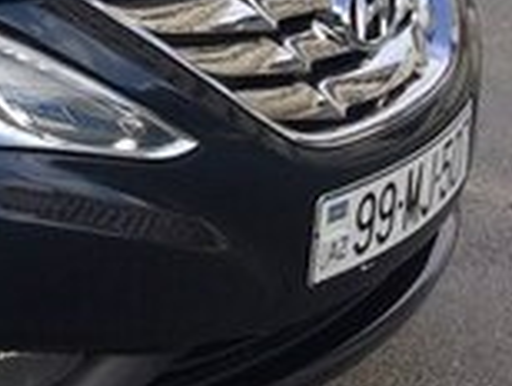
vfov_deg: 11.8
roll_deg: -2.7
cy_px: -55
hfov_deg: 13.3
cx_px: -565
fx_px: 1837
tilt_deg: -15.2
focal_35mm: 124
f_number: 2.2
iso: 32
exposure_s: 1/760
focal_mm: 4.15
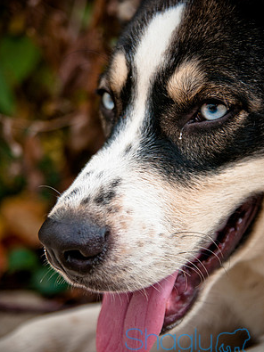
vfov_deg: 23.8
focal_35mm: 82
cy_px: 184
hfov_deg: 18.0
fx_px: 834
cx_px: 132
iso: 400
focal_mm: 50
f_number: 2.8
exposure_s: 1/2500
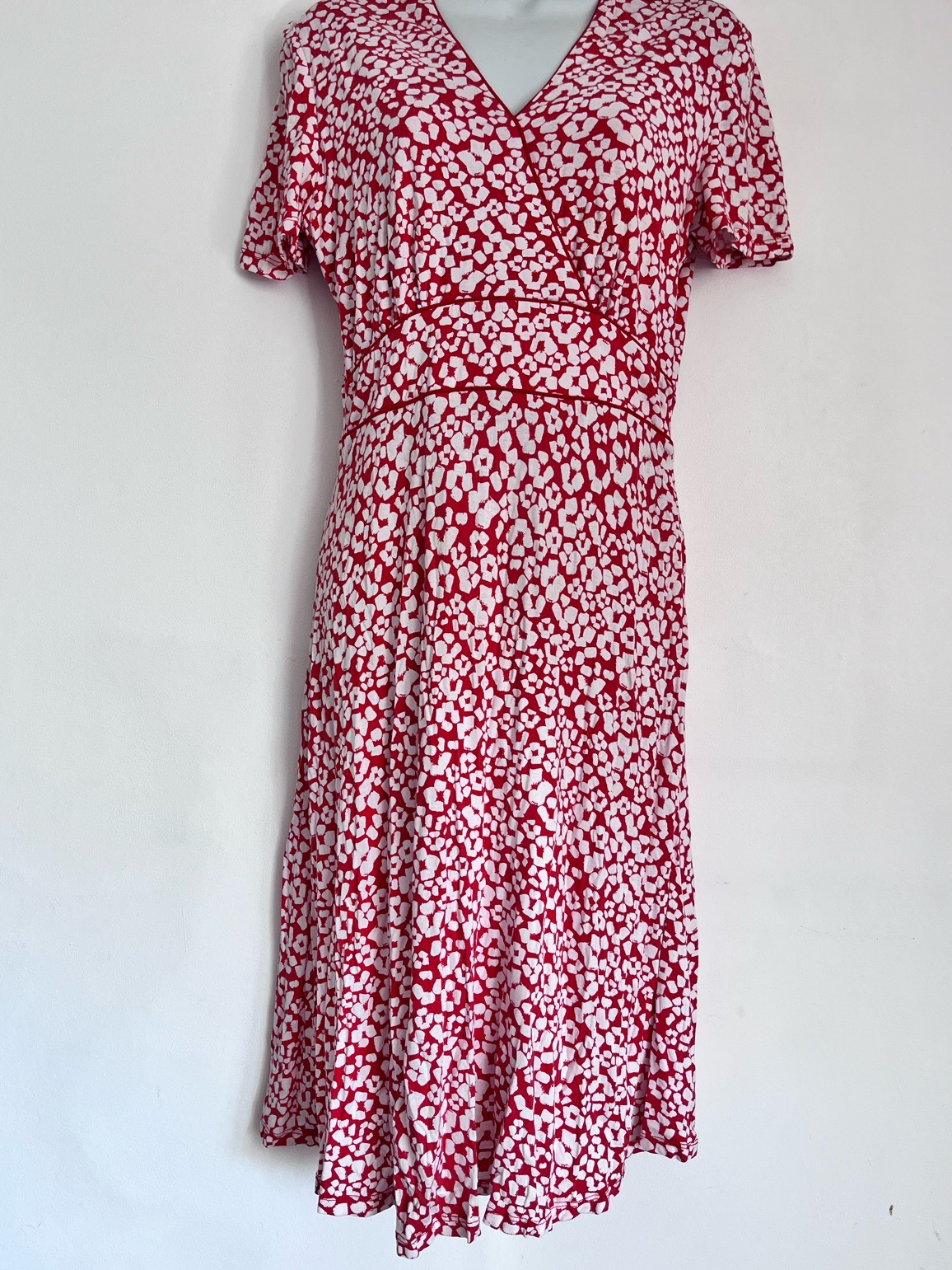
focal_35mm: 27
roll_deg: -2.7
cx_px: 477
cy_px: 626
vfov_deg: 65.3
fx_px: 990
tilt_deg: -2.0
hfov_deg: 51.4
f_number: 1.6
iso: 80
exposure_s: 1/121
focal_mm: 5.1
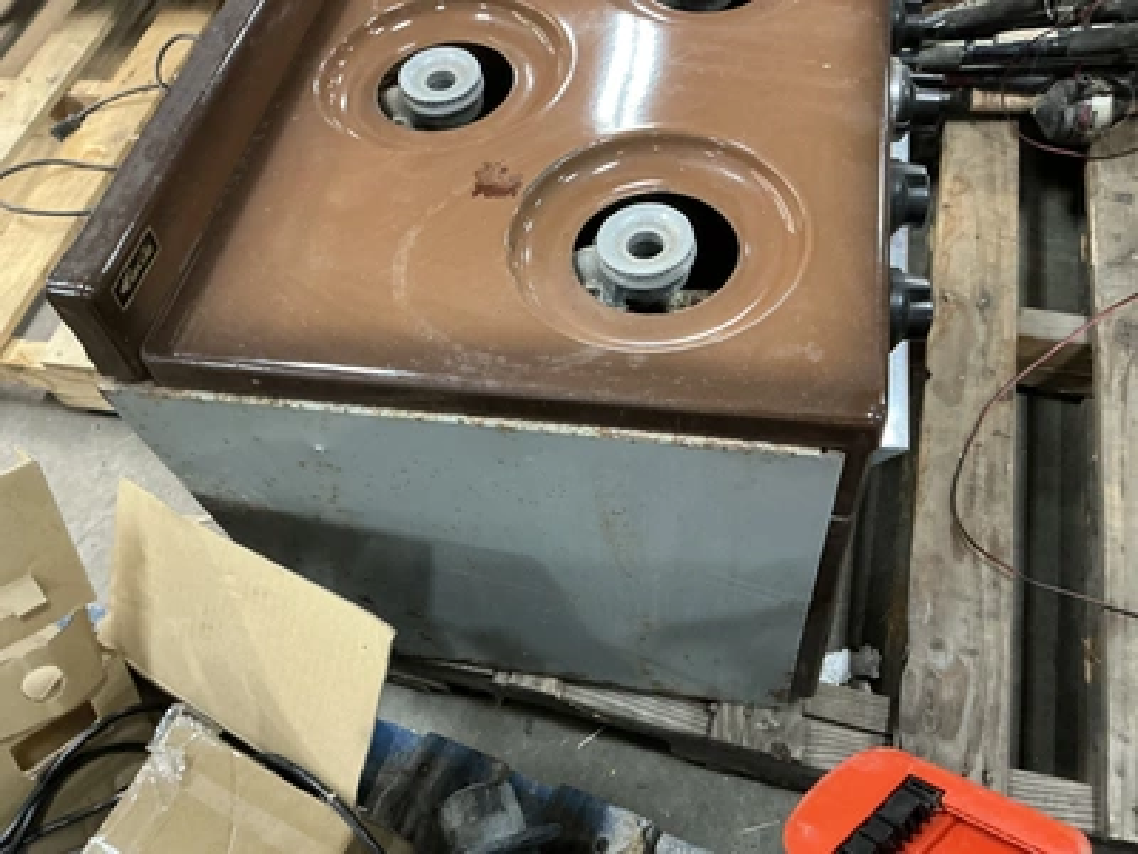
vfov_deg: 49.7
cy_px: 427
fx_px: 920
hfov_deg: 63.4
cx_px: 569
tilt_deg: -55.3
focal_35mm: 28
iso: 250
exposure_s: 1/40
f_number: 1.8
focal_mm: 3
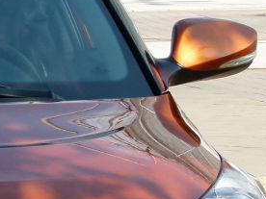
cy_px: 34
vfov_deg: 5.2
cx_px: -185
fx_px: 2198
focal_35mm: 286
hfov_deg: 6.8
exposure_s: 1/500
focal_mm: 13.8
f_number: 4
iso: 100
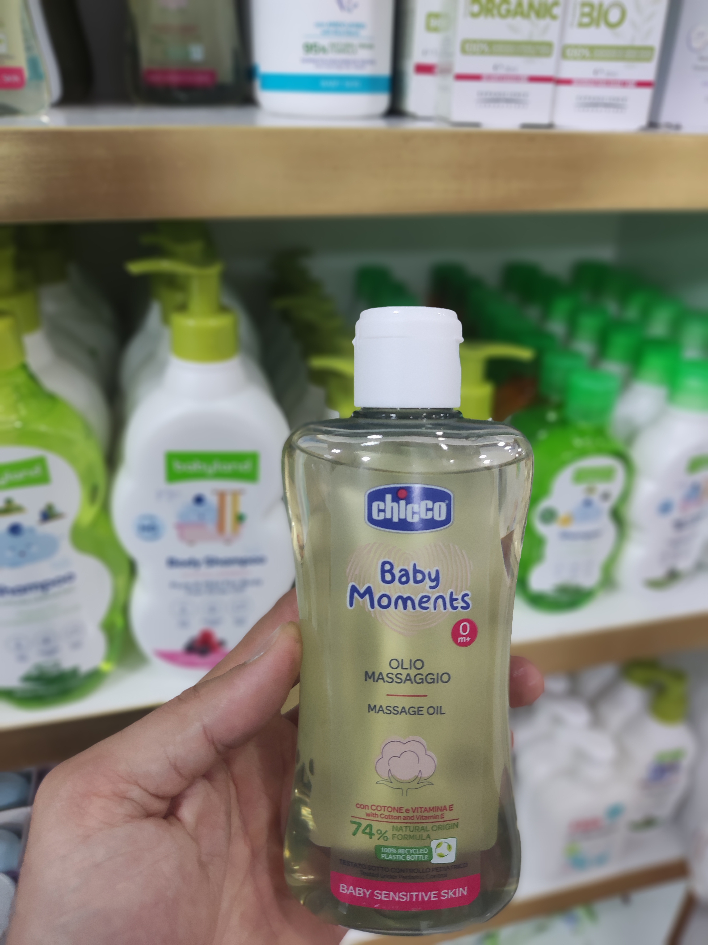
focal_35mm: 26
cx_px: 354
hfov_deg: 53.1
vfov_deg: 67.3
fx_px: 709
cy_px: 472
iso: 187
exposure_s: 1/50
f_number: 1.79
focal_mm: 4.74
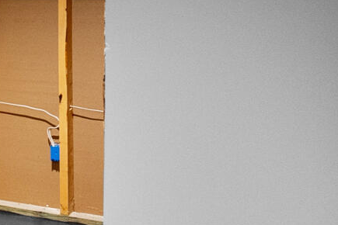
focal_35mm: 92
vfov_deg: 14.6
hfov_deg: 13.7
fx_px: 864
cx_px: -526
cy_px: 1
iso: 2500
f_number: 11
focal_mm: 16
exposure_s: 1/2.5
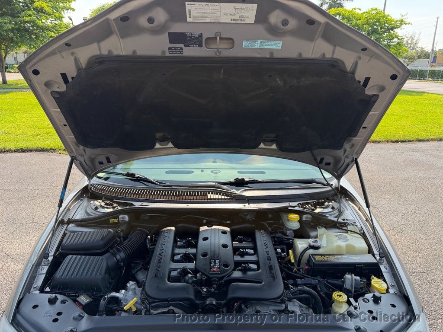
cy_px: 166
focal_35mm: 24
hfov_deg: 71.6
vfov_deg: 56.8
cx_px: 222
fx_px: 307
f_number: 1.78
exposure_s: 1/1250
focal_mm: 6.76
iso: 100
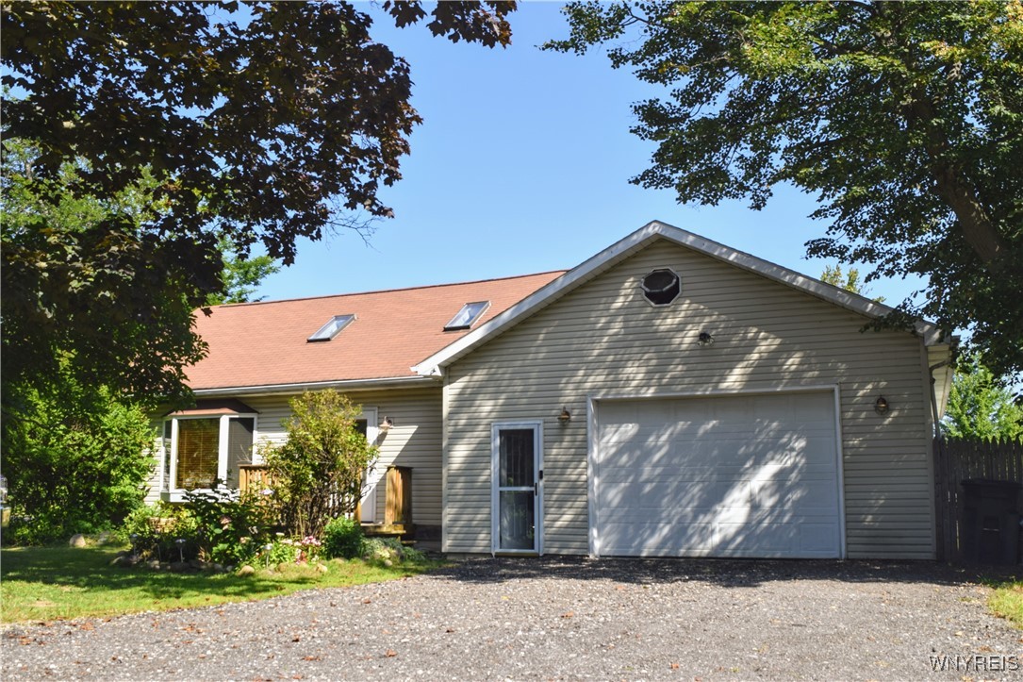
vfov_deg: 38.3
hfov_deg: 55.1
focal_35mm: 34
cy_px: 341
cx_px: 512
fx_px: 980
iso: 100
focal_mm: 23
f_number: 11
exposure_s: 1/100
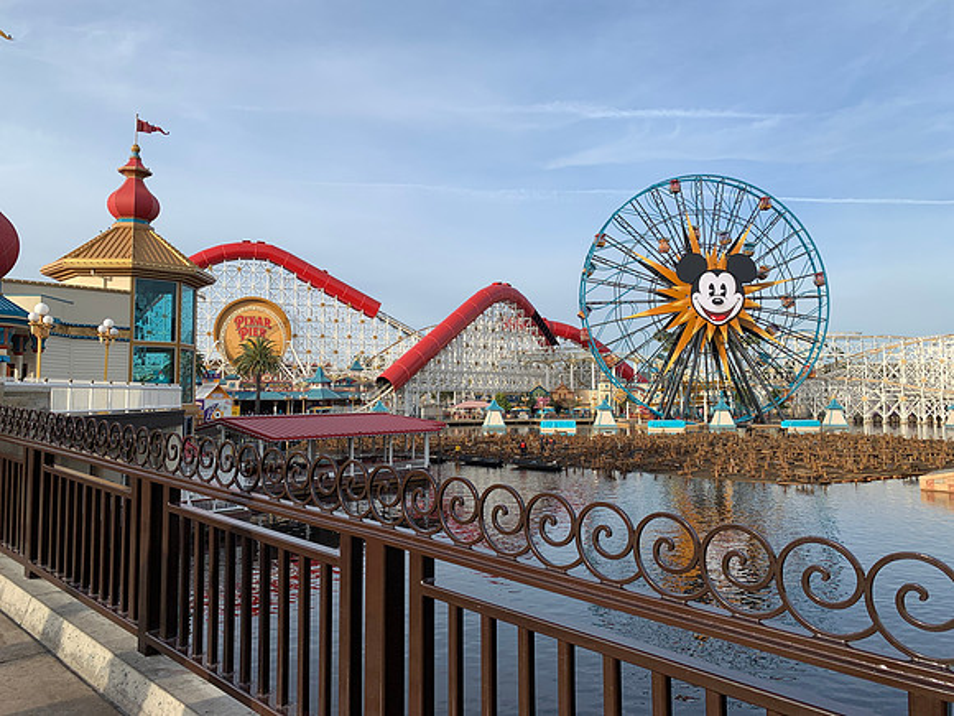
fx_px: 717
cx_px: 477
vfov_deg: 53.1
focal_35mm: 26
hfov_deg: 67.3
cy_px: 358
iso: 25
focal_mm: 4.25
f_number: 1.8
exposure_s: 1/1332
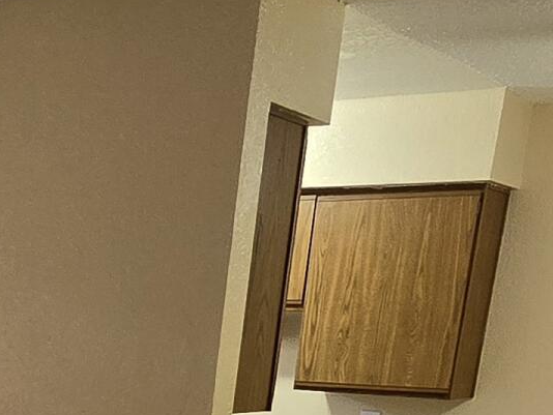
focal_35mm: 73
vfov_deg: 17.2
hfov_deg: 23.6
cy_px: 708
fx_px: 1167
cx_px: -164
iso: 160
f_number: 2.2
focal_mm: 2.2
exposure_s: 1/60
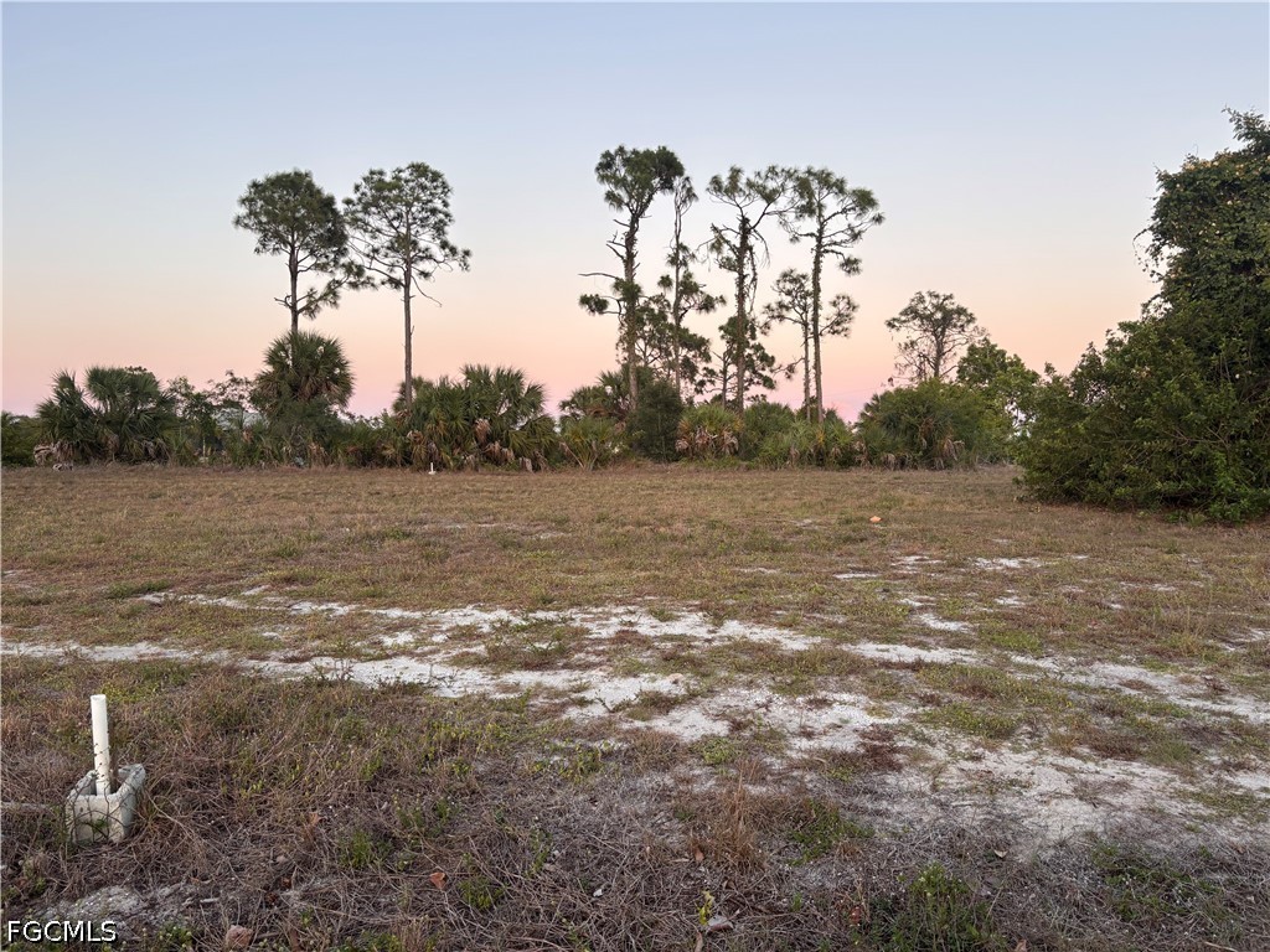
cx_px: 635
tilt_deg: -1.6
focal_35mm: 26
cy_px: 476
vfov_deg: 53.1
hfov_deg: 67.3
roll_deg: +0.2
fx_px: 954
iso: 64
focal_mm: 5.96
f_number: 1.6
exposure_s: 1/121
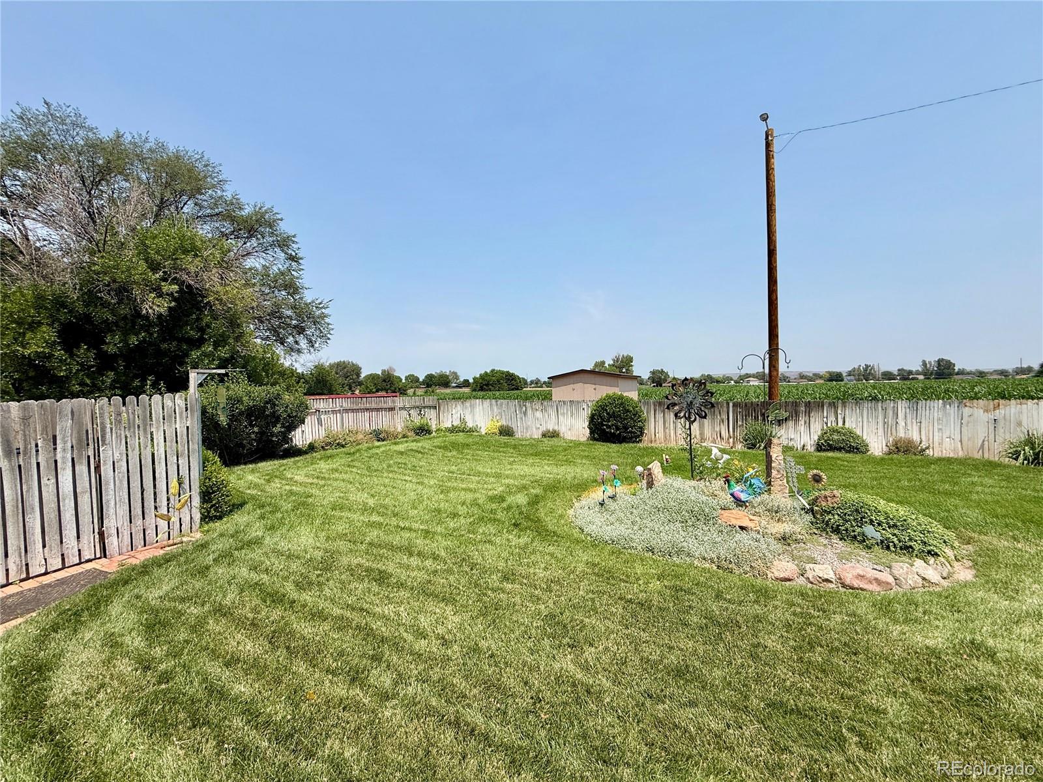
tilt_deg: -1.0
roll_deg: -0.3
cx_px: 522
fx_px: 422
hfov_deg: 102.1
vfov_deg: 85.7
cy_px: 391
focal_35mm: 14
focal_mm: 2.22
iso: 50
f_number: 2.2
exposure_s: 1/2841
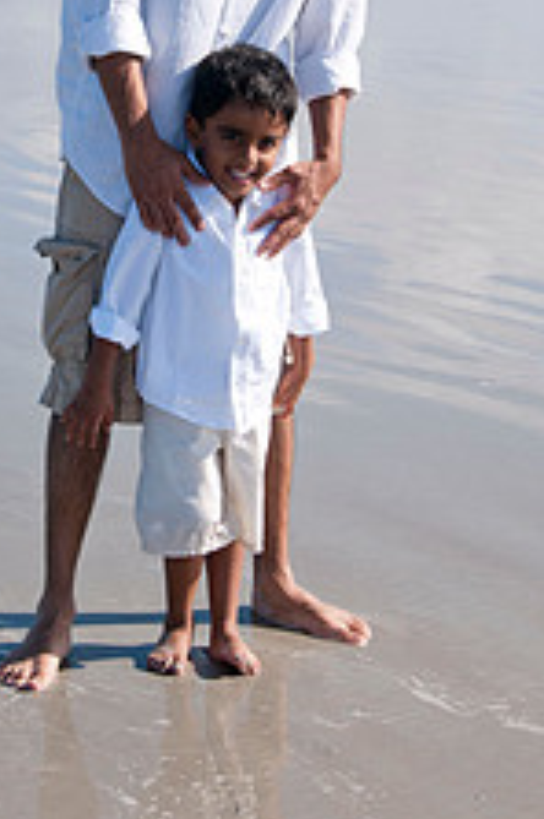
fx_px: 2615
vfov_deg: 17.7
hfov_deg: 11.9
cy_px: 173
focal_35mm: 115
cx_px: 167
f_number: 11
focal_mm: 38
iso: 100
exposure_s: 1/250
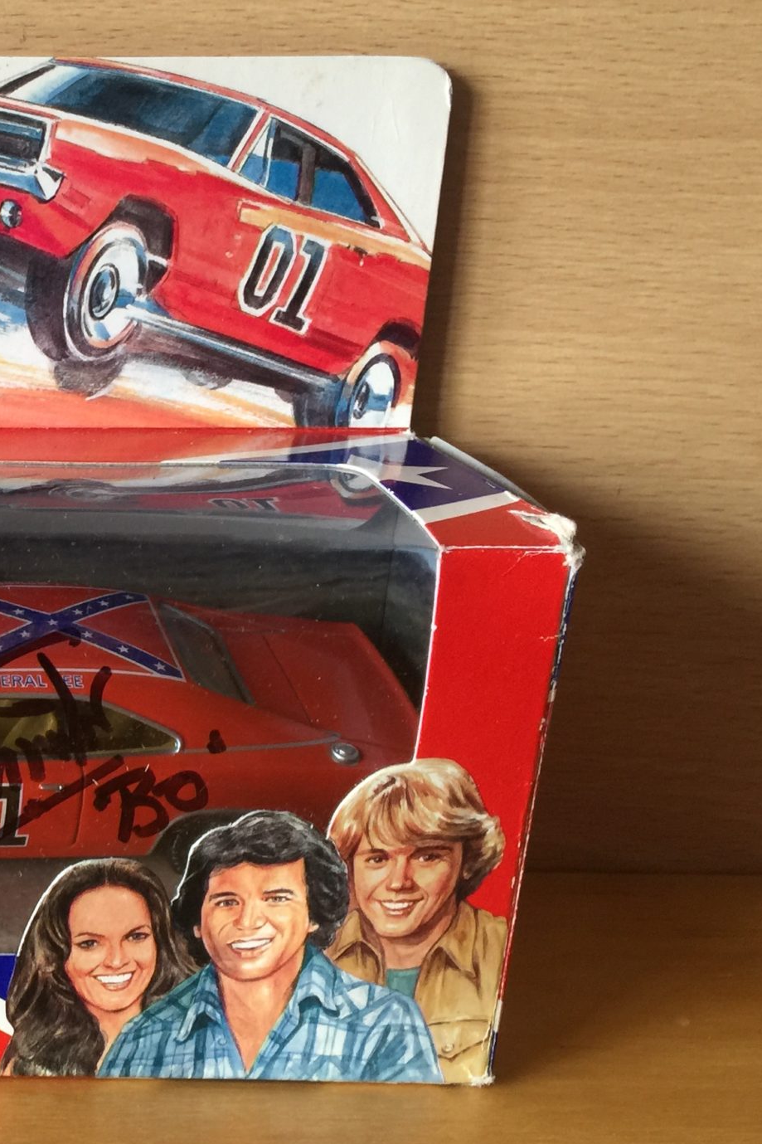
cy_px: 690
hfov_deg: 21.8
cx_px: -229
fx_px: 1778
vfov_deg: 35.5
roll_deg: -0.7
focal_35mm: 56
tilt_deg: -19.8
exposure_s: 1/17
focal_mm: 4.15
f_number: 2.2
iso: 50
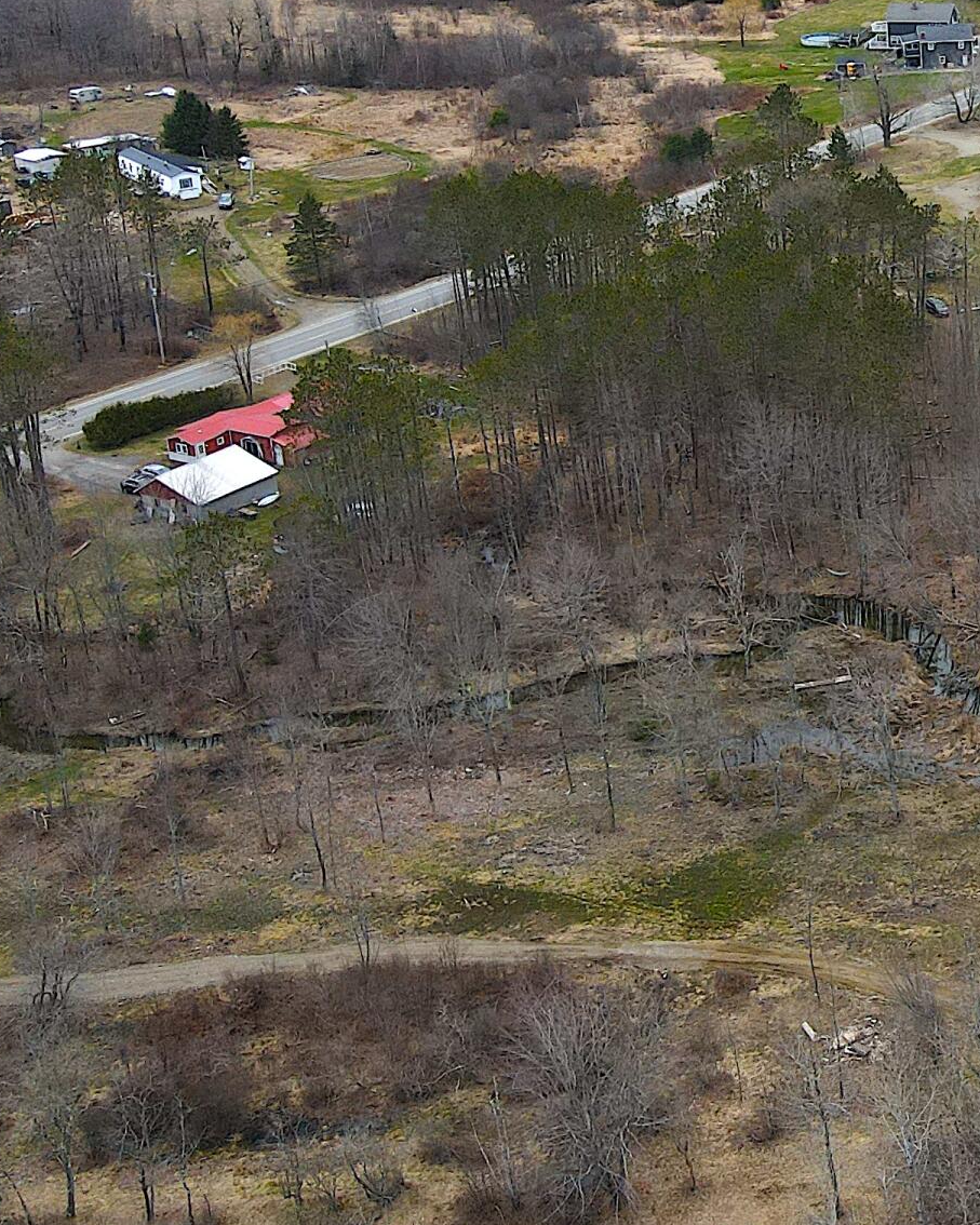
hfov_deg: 21.8
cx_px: 1328
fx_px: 2248
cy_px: 358
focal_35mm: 62
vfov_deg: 30.1
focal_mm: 4.5
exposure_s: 1/400
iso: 100
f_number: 2.8
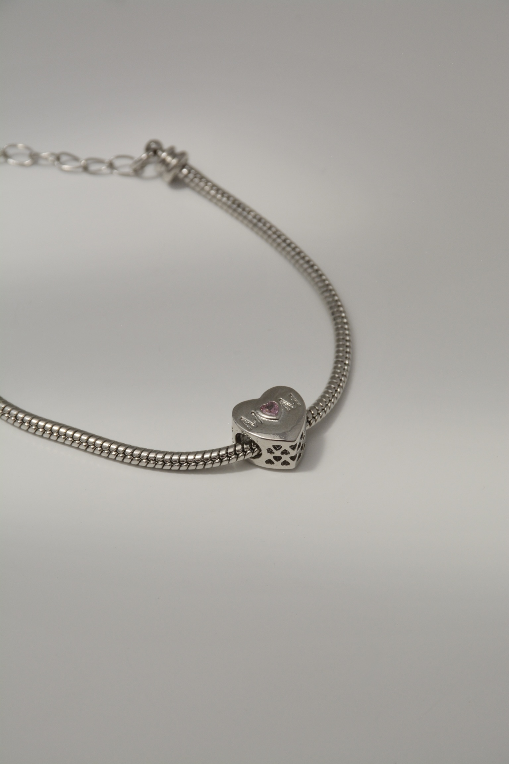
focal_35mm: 174
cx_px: 254
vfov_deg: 11.8
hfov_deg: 7.9
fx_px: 3690
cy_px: 382
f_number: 11
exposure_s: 1/2000
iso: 500
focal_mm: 116
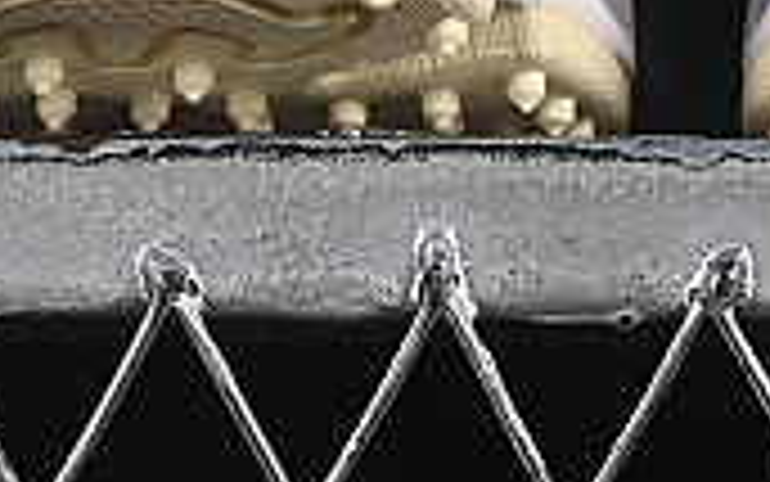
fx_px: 10139
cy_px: -878
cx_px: 743
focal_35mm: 483
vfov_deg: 2.7
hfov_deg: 4.3
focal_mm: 50
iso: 160
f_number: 8
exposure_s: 1/80
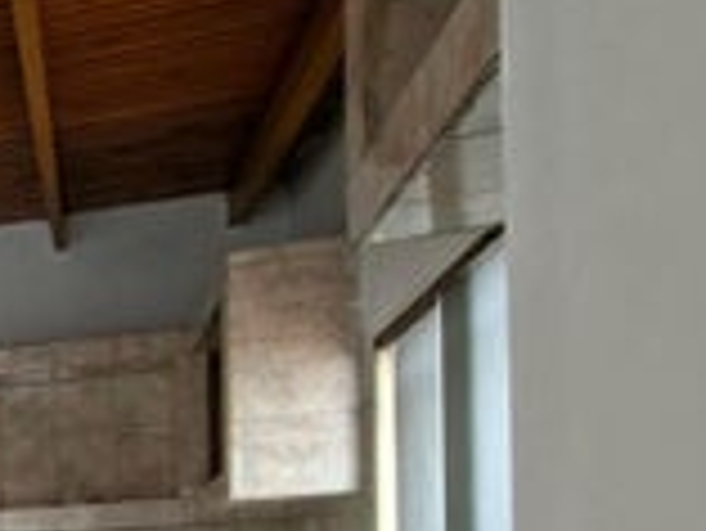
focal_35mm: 53
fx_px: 1082
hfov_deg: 26.5
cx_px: -346
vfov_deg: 24.1
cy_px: 698
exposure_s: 1/50
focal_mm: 1.74
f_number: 2.2
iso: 80
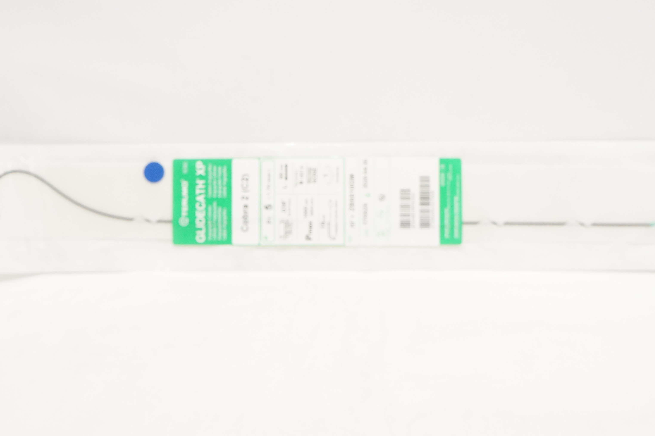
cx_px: 310
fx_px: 923
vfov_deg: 26.5
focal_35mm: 51
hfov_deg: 39.0
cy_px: 206
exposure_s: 1/200
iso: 1600
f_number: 7.1
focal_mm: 21
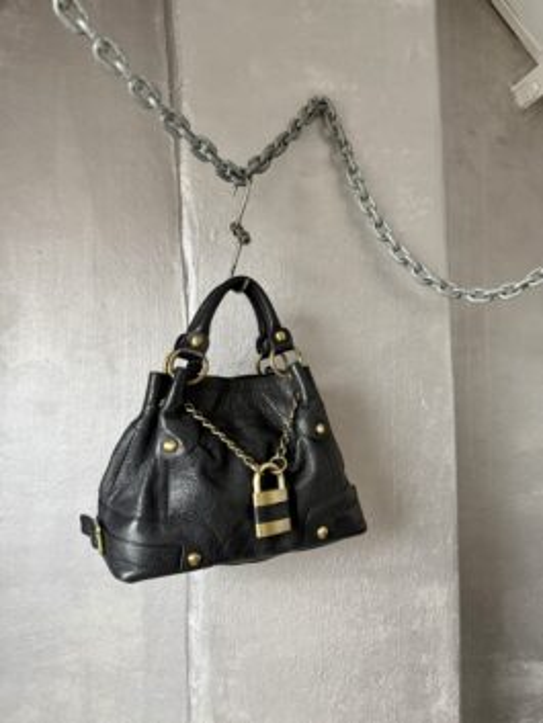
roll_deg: -0.8
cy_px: 362
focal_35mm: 24
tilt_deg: +0.7
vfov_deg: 71.6
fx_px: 502
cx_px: 272
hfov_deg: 56.8
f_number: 1.78
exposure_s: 1/60
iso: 640
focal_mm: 6.76
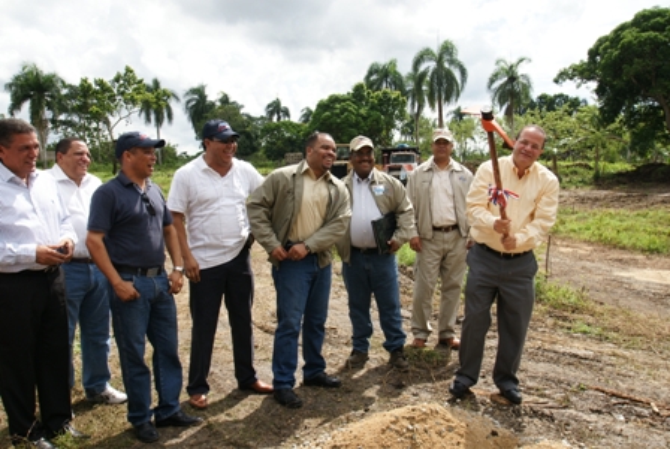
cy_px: 224
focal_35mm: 30
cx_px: 335
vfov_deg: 43.7
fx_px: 559
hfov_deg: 61.9
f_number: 9.5
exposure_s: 1/200
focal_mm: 20
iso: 200
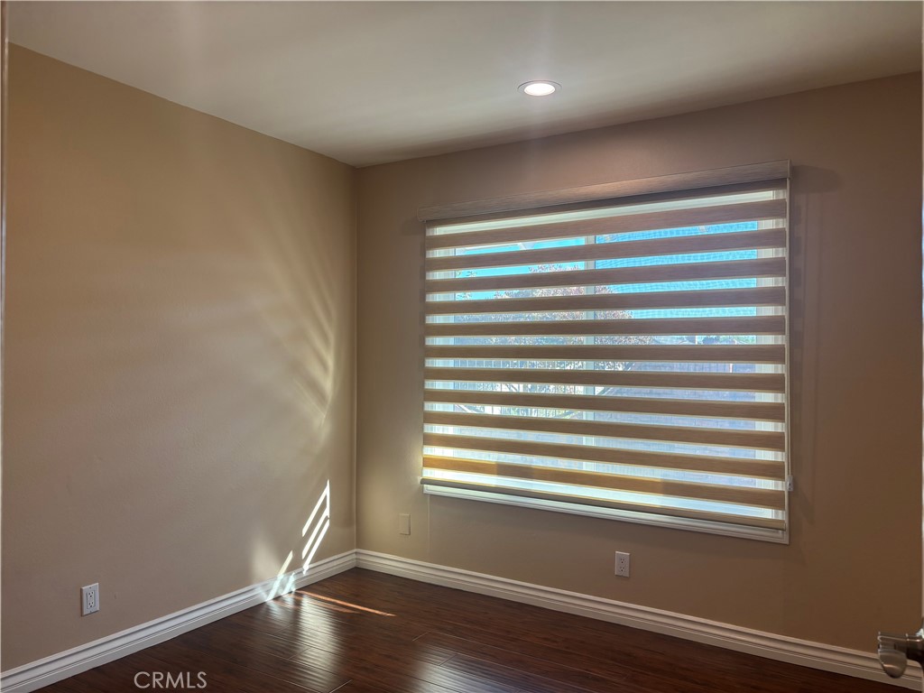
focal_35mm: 26
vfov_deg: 53.1
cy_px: 346
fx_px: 694
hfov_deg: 67.3
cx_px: 462
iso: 50
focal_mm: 5.96
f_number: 1.6
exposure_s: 1/120
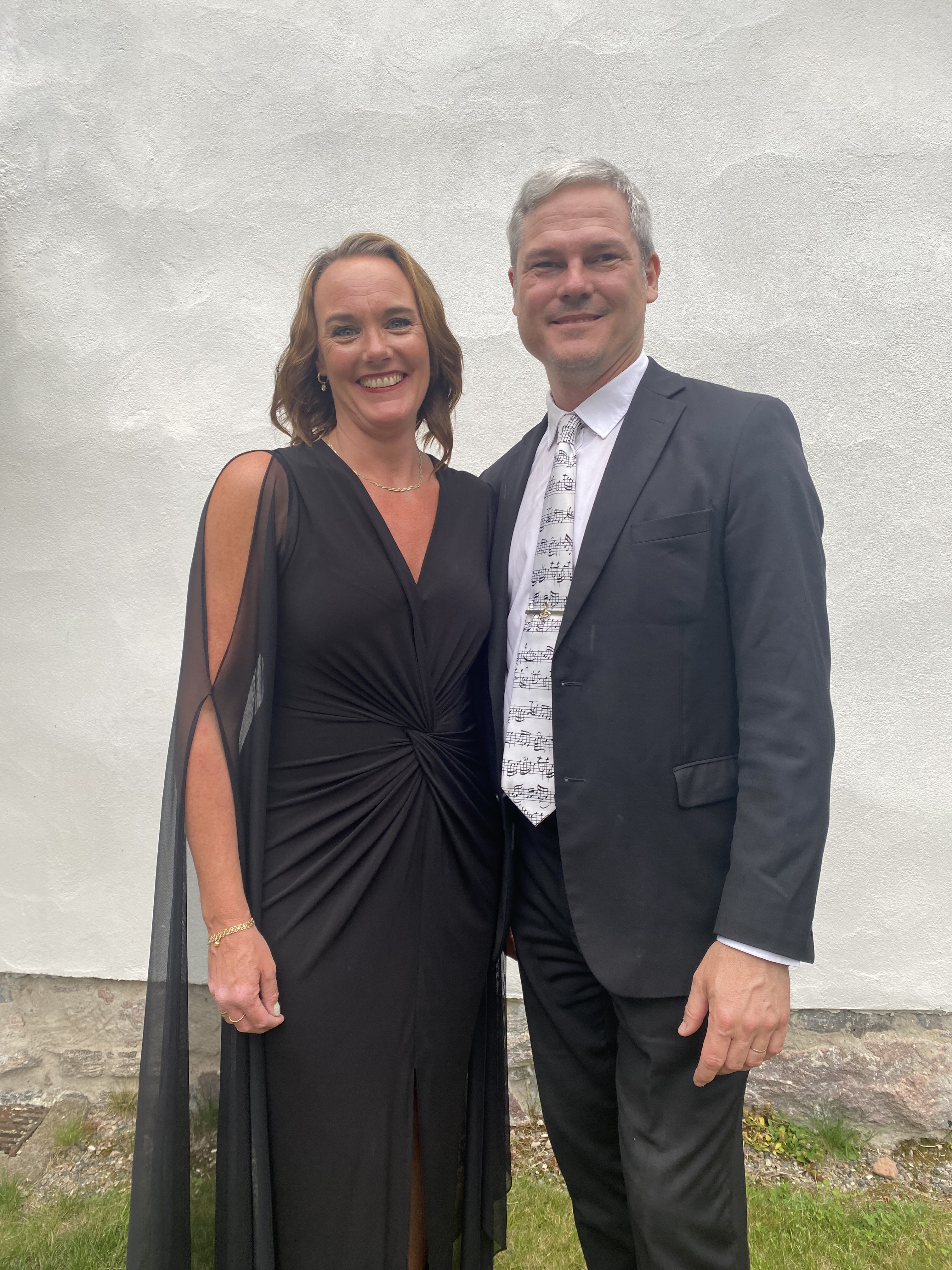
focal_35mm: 26
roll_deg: -2.0
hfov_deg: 53.1
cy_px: 635
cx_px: 476
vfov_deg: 67.3
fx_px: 953
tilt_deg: -3.7
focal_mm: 4.25
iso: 32
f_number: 1.8
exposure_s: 1/281
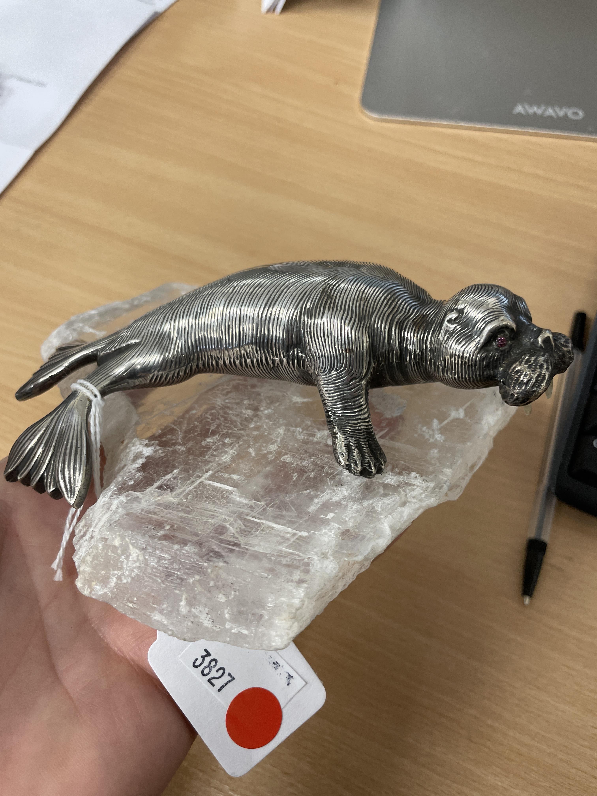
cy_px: 398
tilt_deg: -61.4
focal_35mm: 26
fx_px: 598
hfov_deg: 53.1
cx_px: 298
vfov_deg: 67.3
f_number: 1.6
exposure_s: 1/100
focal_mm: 4.2
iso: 125
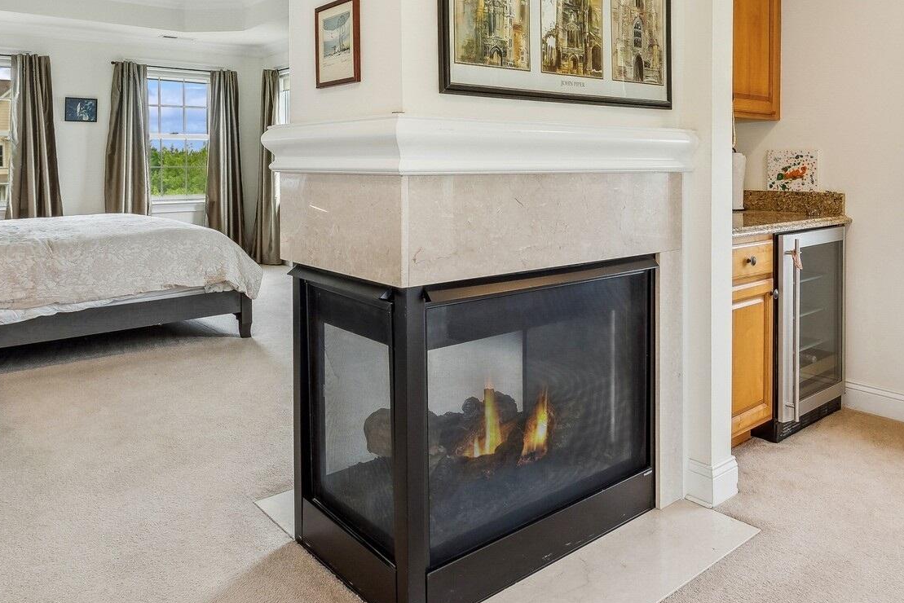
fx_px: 678
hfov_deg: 66.9
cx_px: 532
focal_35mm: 27
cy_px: 158
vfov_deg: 46.4
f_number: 8
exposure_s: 1/8
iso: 200
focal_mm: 8
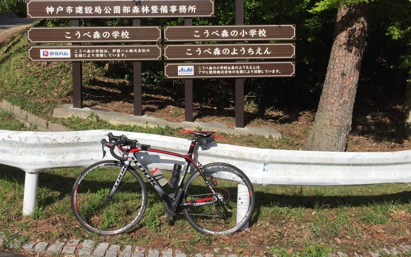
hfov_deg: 52.7
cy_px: 74
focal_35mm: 37
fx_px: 414
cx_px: 184
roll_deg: +0.3
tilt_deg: -3.3
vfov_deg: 33.9
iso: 32
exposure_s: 1/3049
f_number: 2.2
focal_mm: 4.15
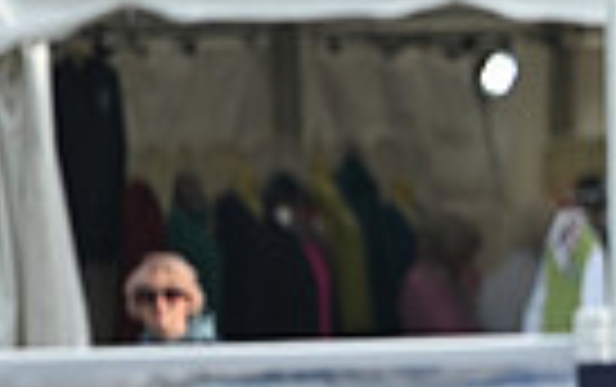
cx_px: 1268
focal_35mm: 1723
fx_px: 28961
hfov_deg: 1.2
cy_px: 196
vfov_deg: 0.8
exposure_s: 1/1250
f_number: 5.6
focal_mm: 400
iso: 560
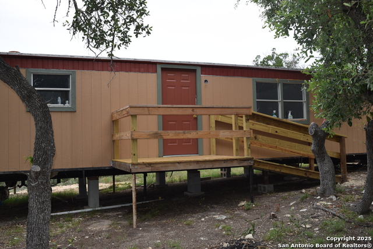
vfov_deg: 36.9
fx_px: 373
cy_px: 124
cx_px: 186
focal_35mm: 36
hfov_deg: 53.1
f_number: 7.1
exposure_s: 1/200
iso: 100
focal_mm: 24
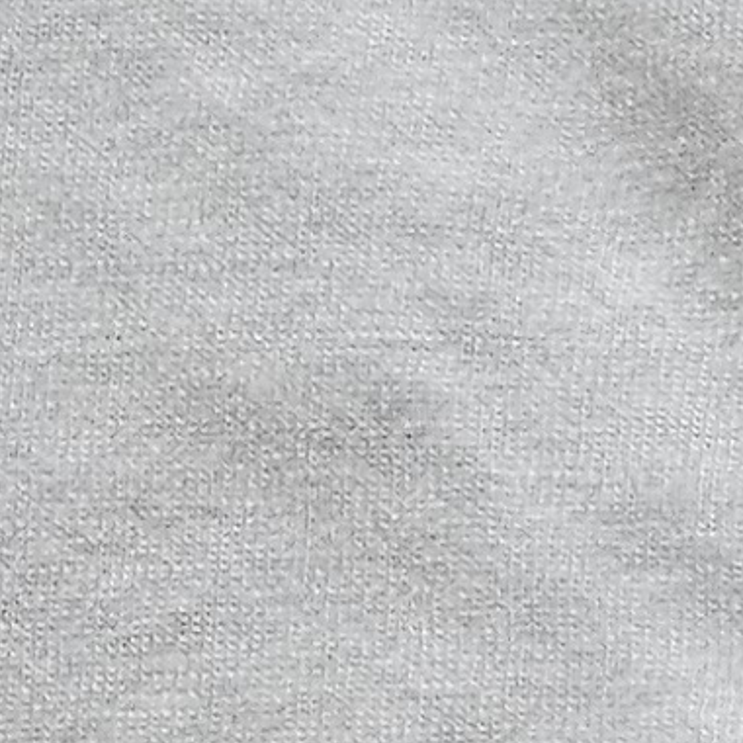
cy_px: -2213
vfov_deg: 6.6
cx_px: -1247
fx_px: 5197
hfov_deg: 7.5
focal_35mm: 214
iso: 500
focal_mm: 5.4
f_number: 1.8
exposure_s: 1/101
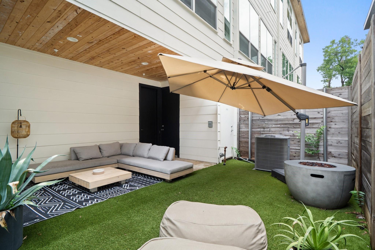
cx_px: 188
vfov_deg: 70.4
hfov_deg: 93.3
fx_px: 177
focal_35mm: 17
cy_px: 125
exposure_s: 1/15
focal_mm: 17
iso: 400
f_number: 8
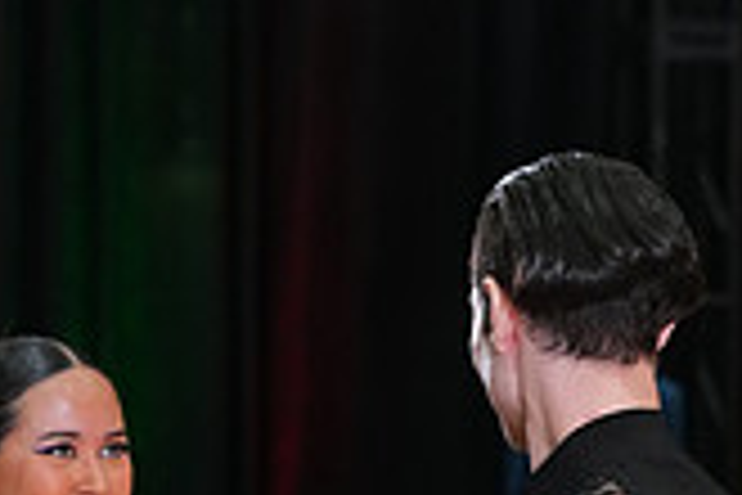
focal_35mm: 394
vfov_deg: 3.5
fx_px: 8120
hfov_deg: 5.2
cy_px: 1012
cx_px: 322
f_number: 5
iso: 2500
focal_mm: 112
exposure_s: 1/200
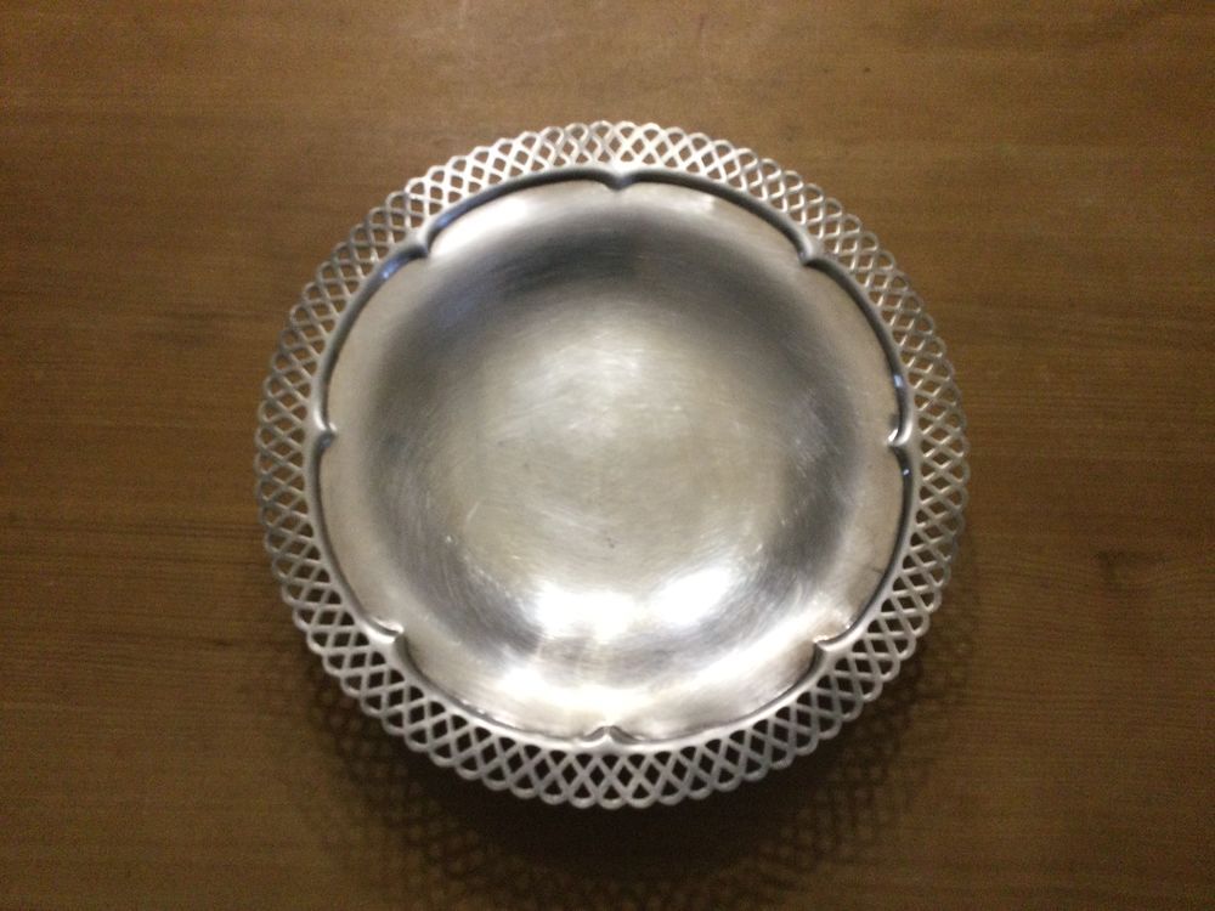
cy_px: 456
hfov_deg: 58.4
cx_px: 608
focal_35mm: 31
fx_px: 1088
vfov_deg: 45.4
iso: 64
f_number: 2.4
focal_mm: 3.3
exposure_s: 1/33
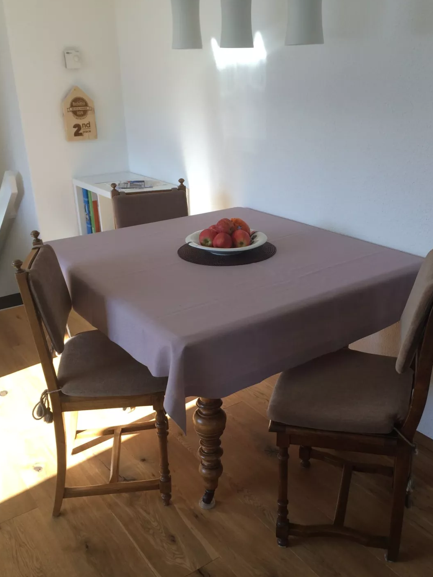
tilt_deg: -22.4
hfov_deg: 42.9
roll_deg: +3.7
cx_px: 237
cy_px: 297
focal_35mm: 33
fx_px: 550
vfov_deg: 55.3
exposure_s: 1/109
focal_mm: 4.15
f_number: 2.2
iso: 32
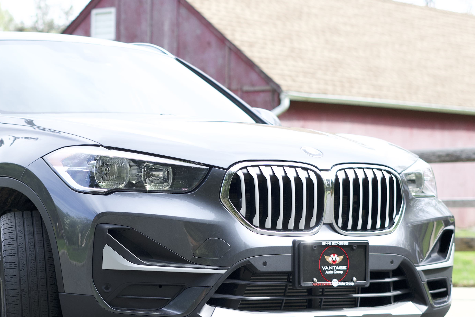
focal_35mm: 108
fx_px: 1425
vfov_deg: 12.7
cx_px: 120
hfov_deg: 18.8
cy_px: 190
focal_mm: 50
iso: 400
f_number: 2.5
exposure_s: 1/1600
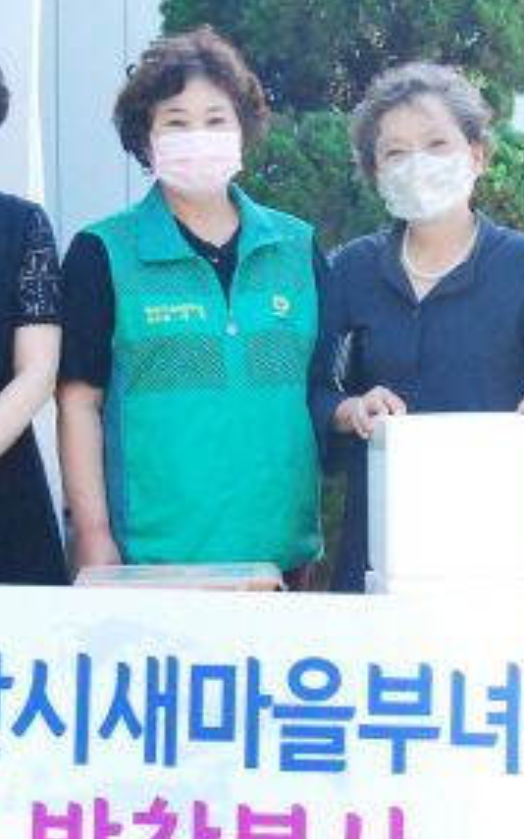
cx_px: 274
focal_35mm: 113
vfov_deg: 18.4
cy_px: 478
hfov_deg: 11.6
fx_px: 2583
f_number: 9
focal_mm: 30
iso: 1250
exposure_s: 1/250
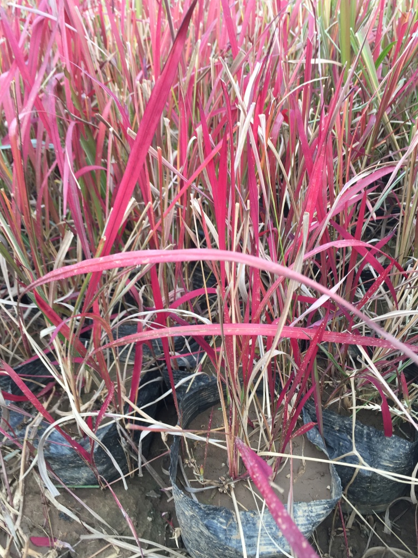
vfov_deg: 60.0
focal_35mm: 30
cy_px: 276
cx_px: 210
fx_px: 483
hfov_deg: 46.8
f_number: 2.2
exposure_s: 1/100
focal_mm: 4.15
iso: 50
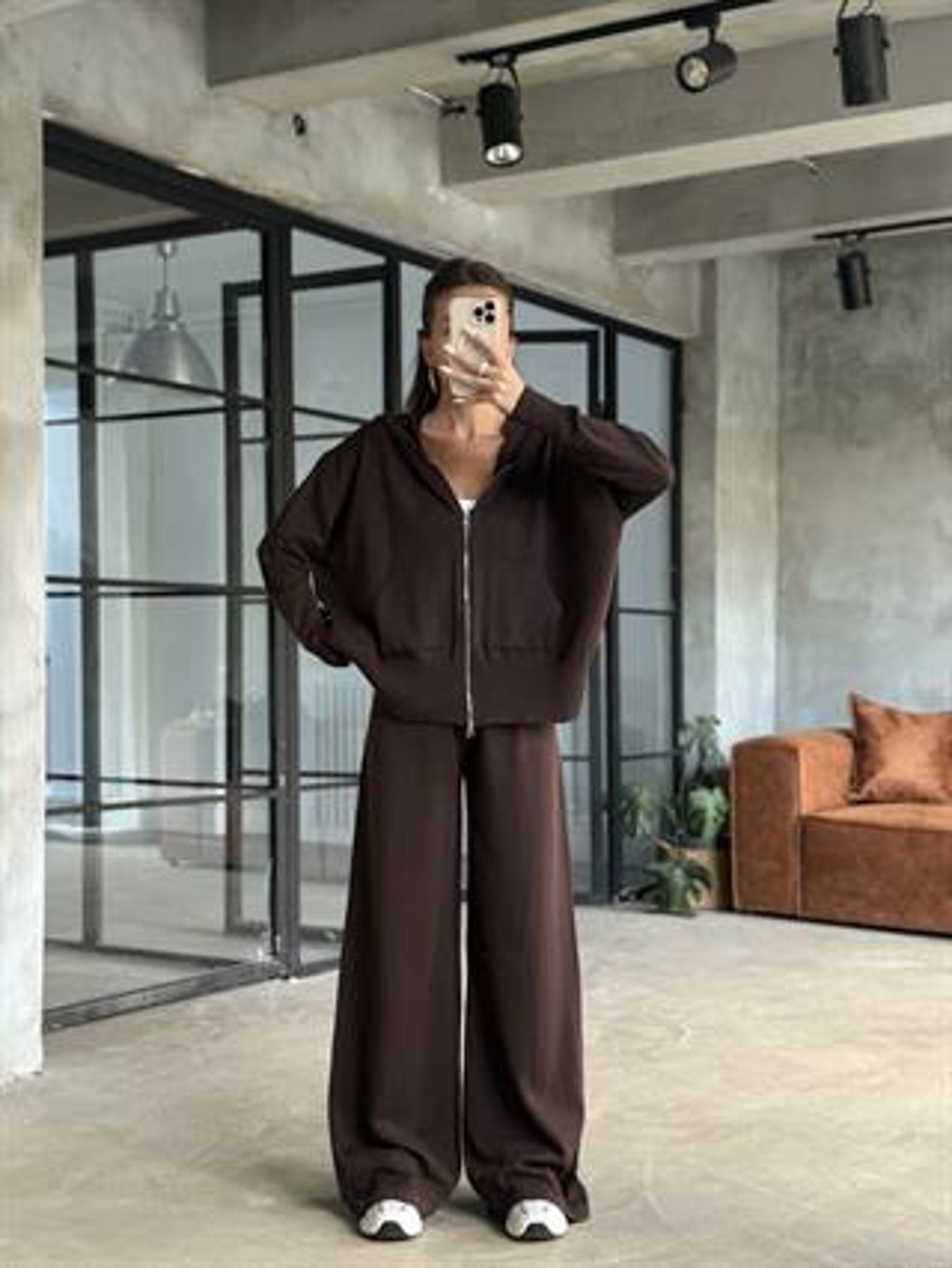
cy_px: 634
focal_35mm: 48
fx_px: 1758
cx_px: 476
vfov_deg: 39.6
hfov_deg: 30.3
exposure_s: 1/44
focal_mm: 6.76
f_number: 1.78
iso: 250
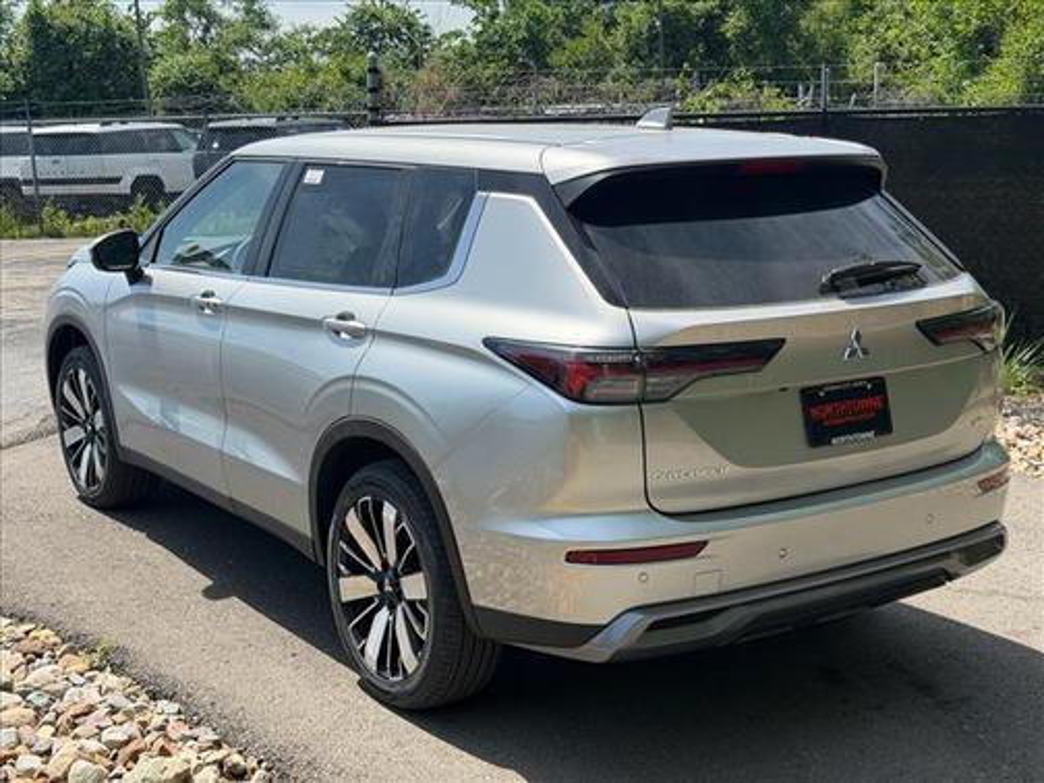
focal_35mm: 48
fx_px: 1448
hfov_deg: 39.7
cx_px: 522
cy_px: 392
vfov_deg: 30.3
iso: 80
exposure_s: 1/4329
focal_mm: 6.76
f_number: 1.78
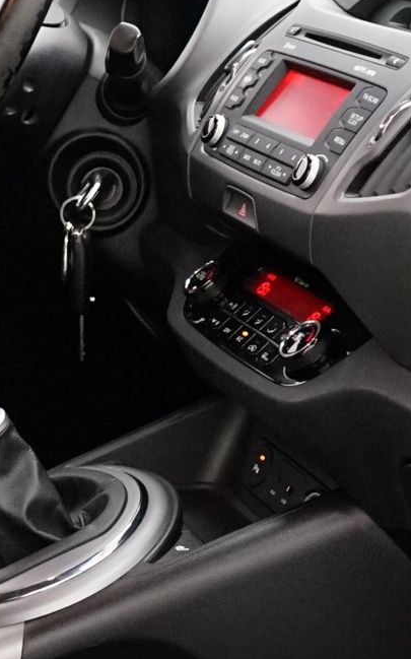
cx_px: 41
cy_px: 574
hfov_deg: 11.8
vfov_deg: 18.7
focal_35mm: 110
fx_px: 1974
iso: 5000
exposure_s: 1/160
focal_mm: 28
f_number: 3.5
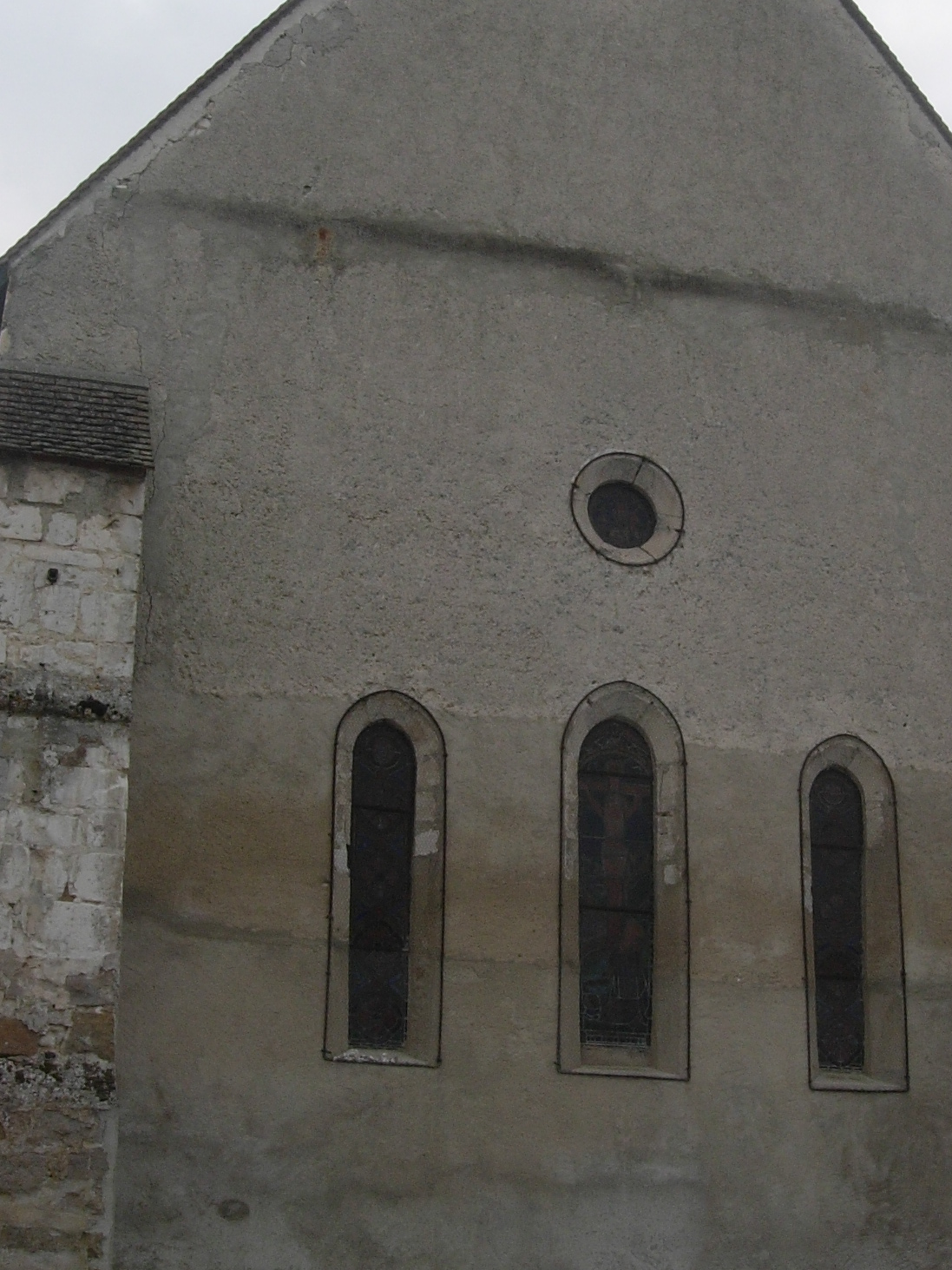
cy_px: 610
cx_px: 580
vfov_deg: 32.7
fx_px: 2164
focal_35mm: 59
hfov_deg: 24.8
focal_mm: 7.8
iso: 79
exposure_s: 1/296
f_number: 4.8
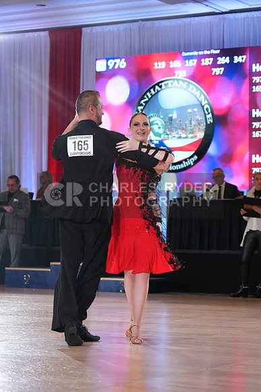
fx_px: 1141
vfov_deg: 19.5
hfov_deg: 13.0
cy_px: 196
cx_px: 130
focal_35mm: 105
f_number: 4
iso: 4000
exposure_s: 1/500
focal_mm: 105
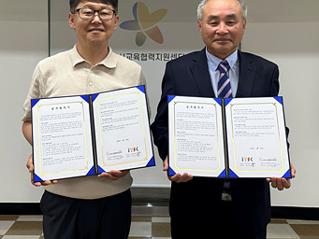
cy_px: 53
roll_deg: +0.2
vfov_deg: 31.5
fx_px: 415
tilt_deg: +0.1
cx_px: 144
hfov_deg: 42.0
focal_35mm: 45
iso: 100
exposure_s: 1/120
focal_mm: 6.86
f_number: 1.78
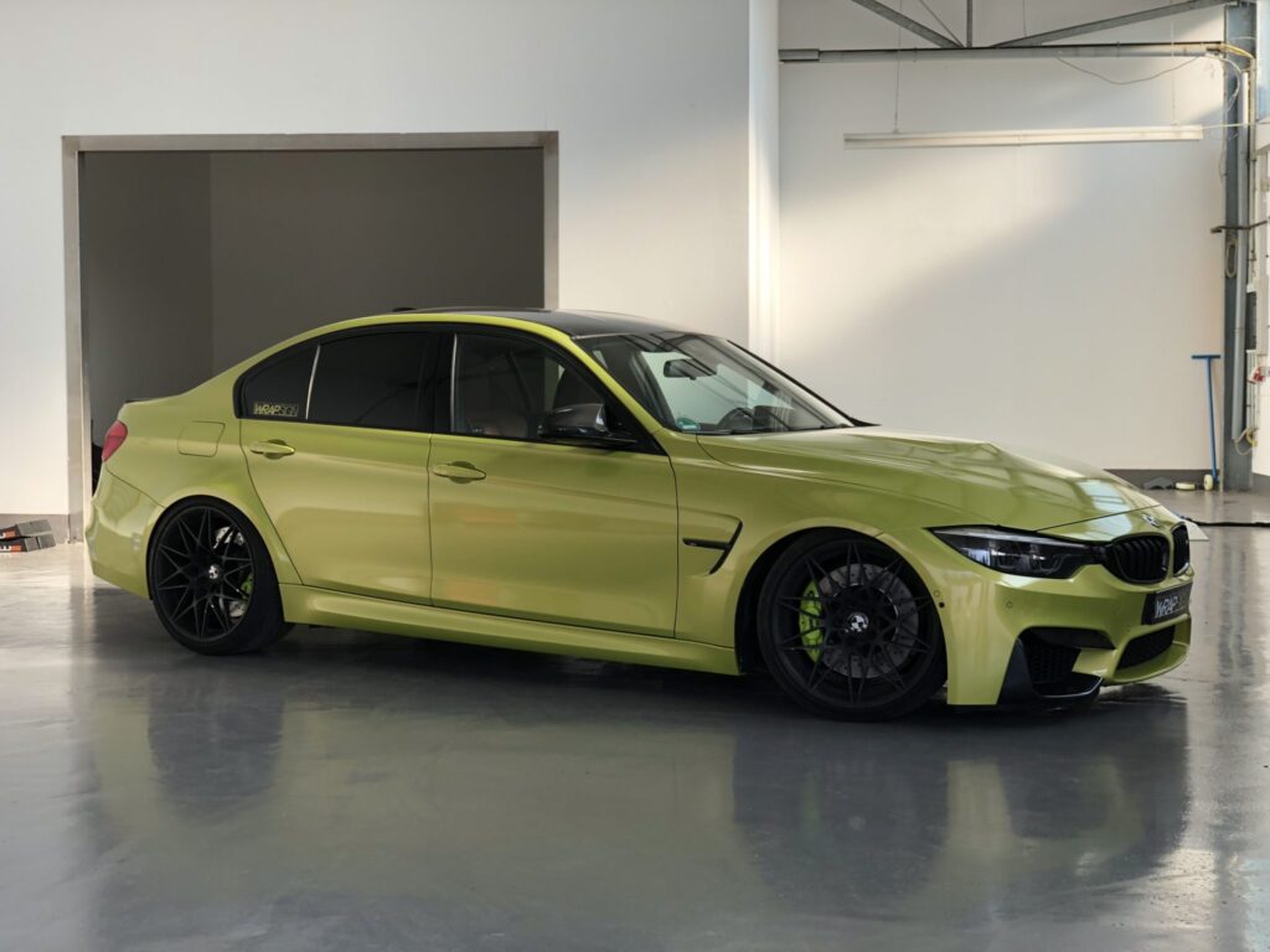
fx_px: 1908
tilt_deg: -2.7
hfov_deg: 36.8
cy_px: 476
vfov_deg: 28.0
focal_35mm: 52
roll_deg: +0.5
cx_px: 635
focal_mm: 6
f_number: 2.4
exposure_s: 1/129
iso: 16
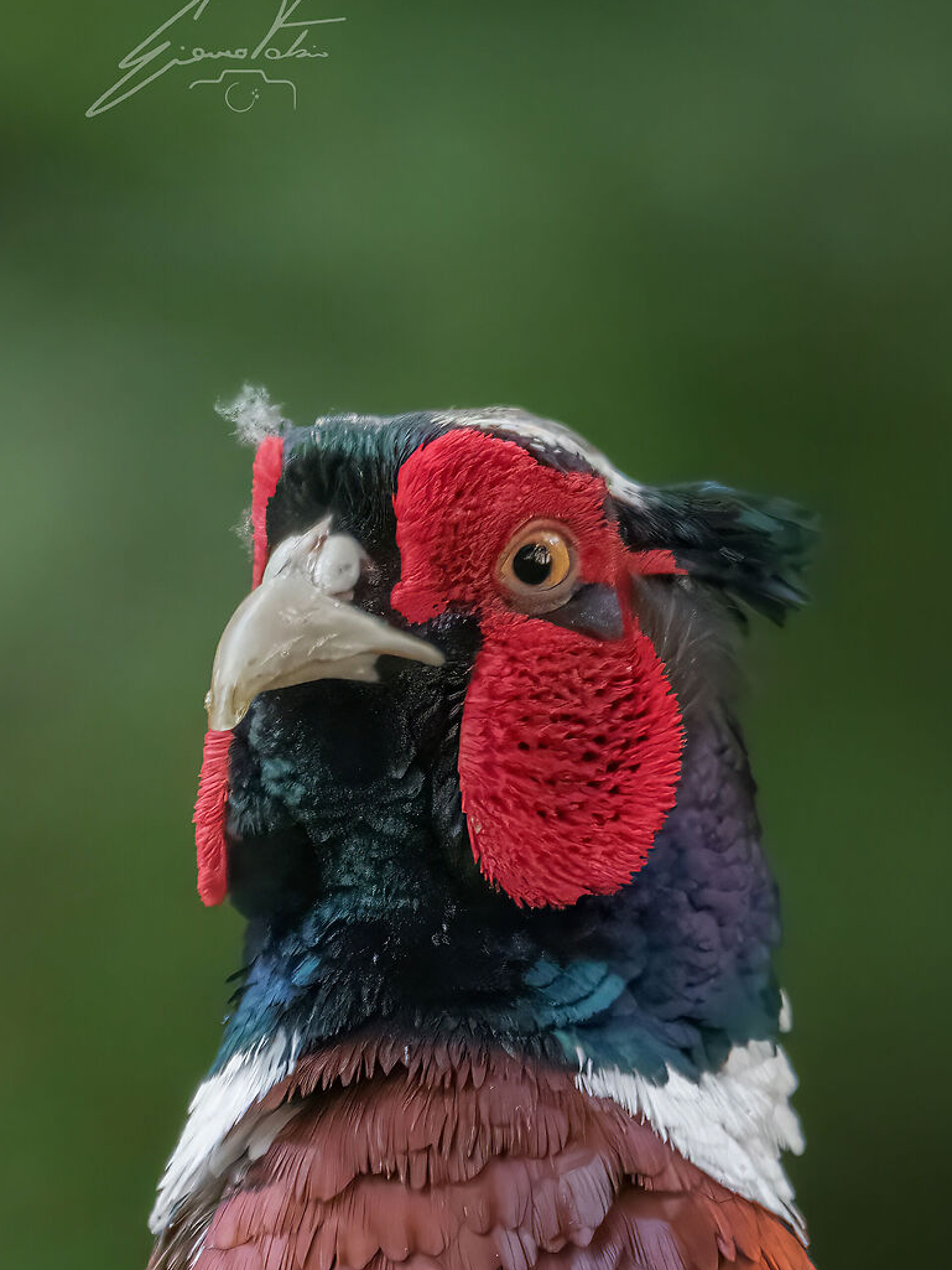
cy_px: 1343
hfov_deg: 0.7
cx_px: 243
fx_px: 74276
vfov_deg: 1.0
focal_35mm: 2026
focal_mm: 600
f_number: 6.3
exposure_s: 1/400
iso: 6400
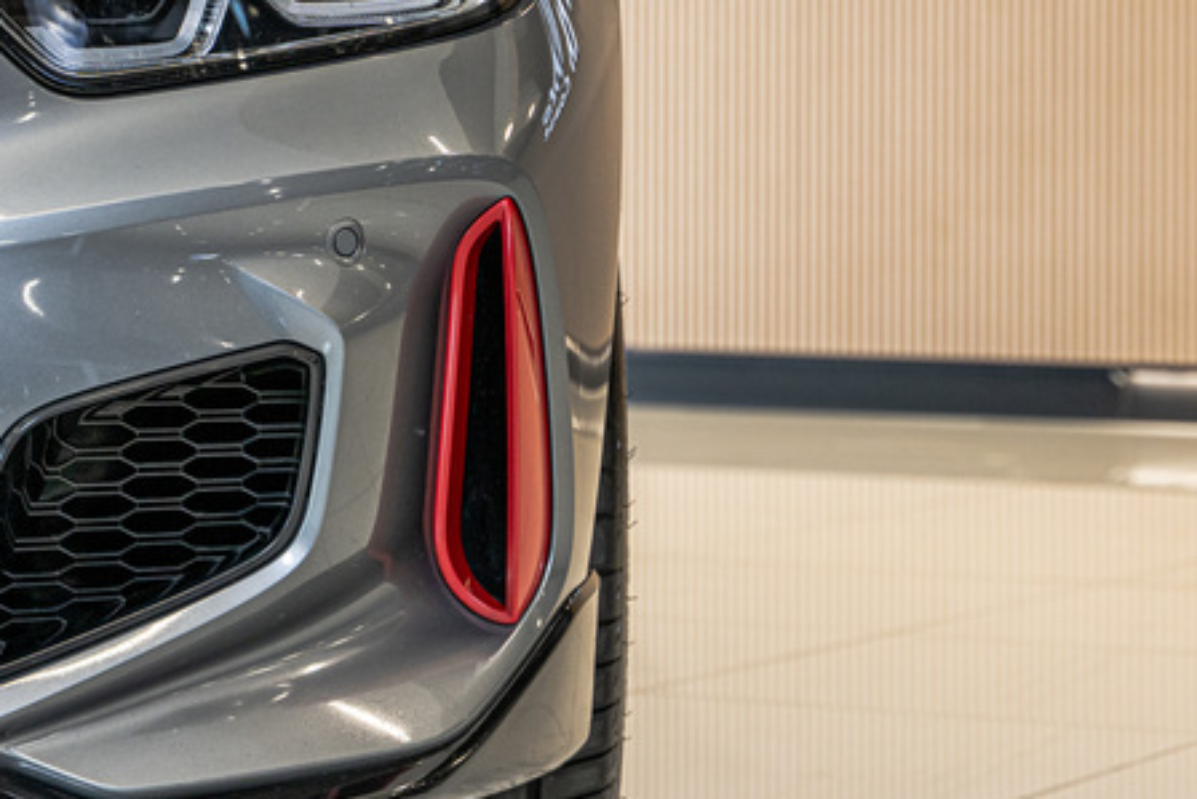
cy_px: 77
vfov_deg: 9.4
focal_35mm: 146
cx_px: 322
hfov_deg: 14.0
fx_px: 4856
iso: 400
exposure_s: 1/125
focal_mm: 64
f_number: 4
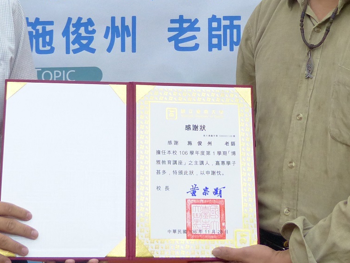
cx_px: 174
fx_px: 890
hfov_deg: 22.2
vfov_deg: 16.4
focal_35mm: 88
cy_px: -11
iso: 250
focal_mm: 5.9
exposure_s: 1/60
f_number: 2.8
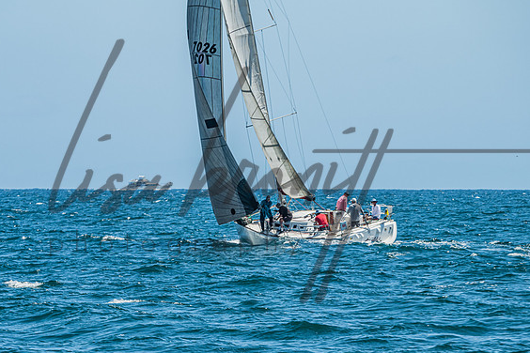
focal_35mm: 419
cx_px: 231
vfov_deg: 3.3
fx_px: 6168
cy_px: 229
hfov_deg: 4.9
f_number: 9
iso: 320
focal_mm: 300
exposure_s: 1/640
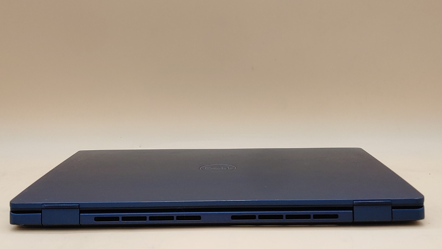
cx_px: 220
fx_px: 527
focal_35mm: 45
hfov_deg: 45.5
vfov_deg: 26.4
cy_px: 161
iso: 50
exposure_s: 1/136
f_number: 1.8
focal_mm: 4.36
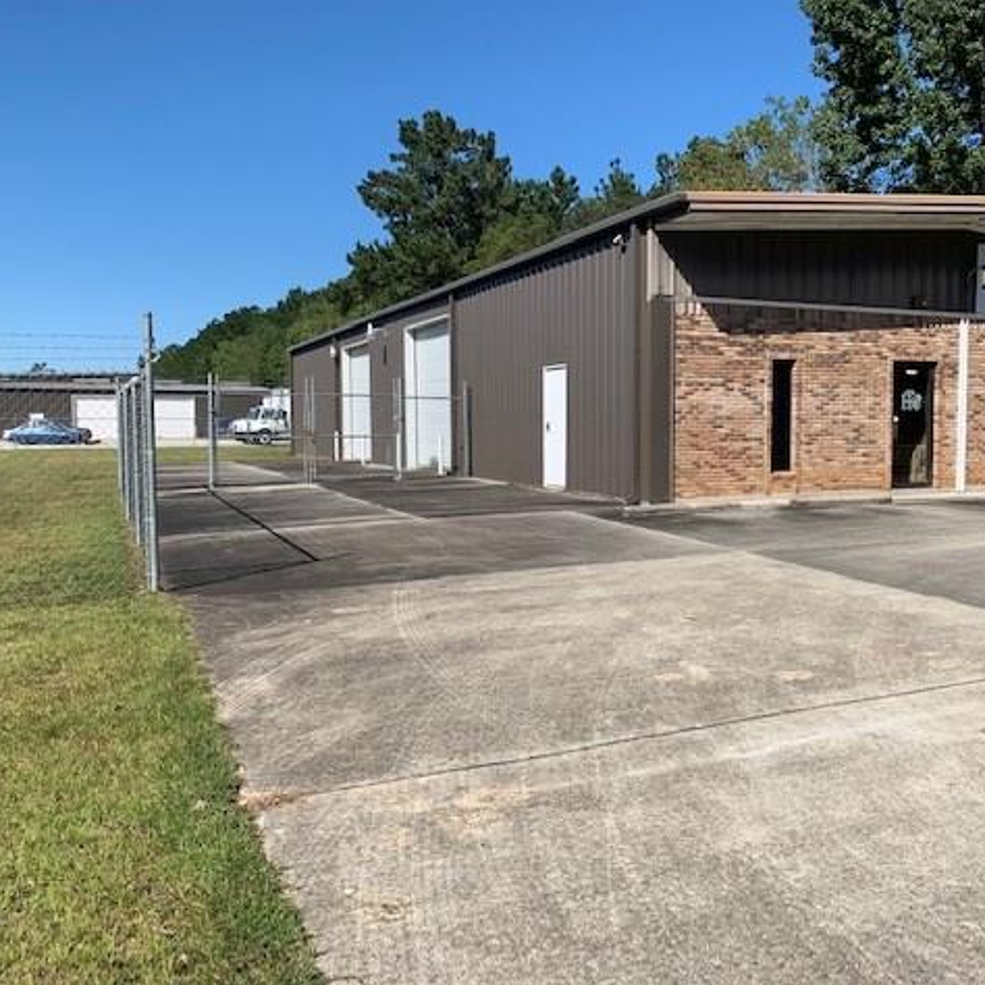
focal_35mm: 31
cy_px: 495
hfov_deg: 52.0
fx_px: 998
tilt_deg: -3.8
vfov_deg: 52.5
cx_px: 613
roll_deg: +0.3
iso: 25
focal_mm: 4.25
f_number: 1.8
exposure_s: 1/2681
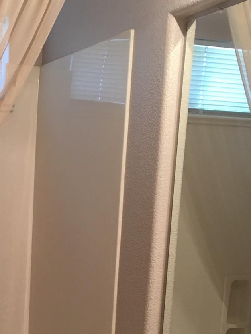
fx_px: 668
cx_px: -25
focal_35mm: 69
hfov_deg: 20.3
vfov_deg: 27.1
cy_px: 307
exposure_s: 1/30
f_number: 2.2
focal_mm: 4.15
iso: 40
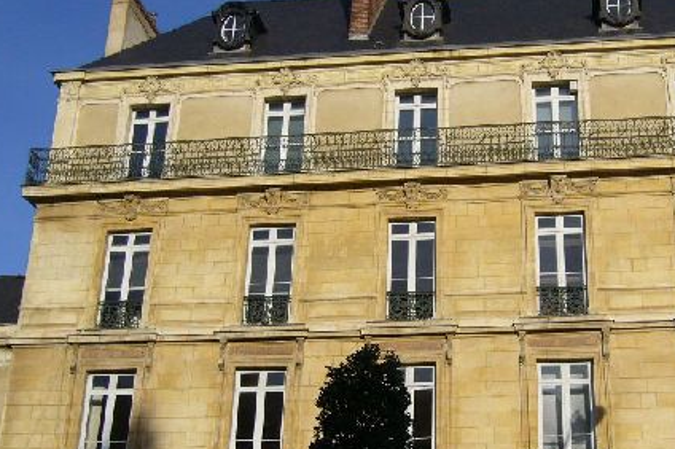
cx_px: 436
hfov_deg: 36.0
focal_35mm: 55
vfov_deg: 24.6
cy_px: 240
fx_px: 1030
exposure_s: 1/500
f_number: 5.6
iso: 80
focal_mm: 5.8
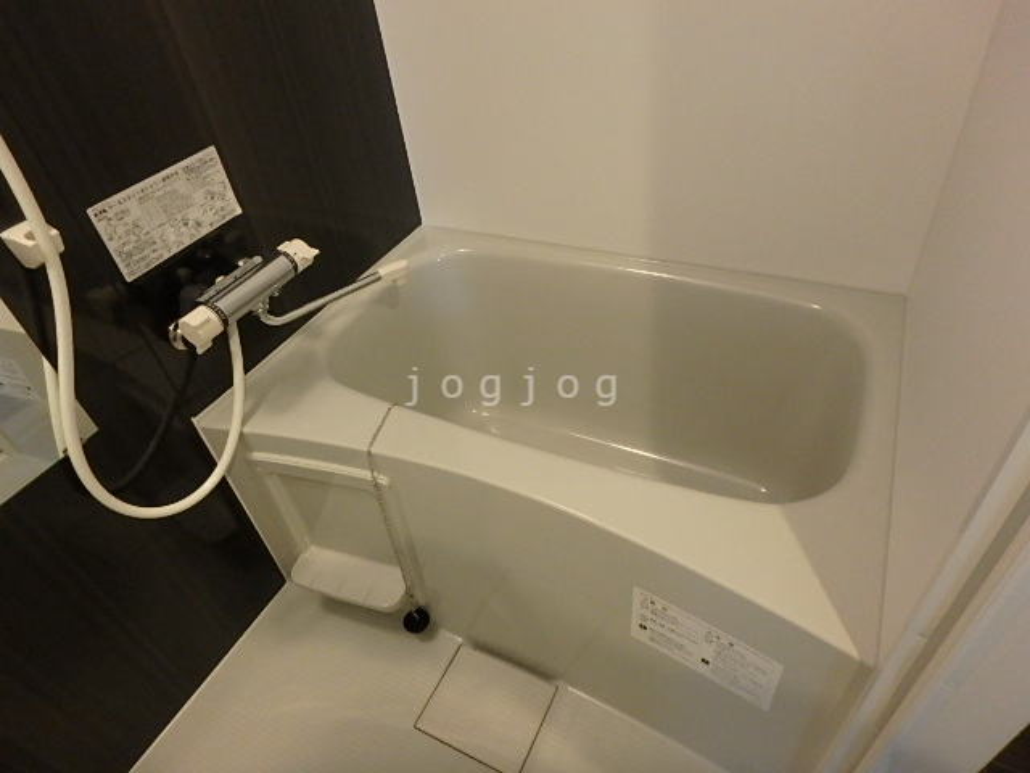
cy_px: 386
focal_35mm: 21
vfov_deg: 63.4
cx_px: 515
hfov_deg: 79.0
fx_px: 625
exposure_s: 1/30
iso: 640
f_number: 3.5
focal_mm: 3.7
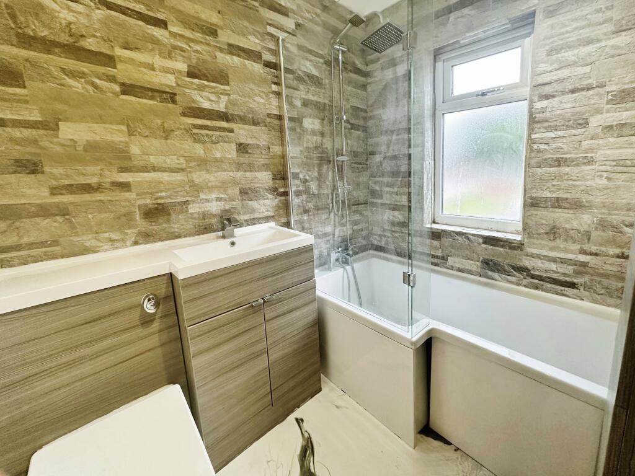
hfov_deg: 102.1
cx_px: 318
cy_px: 238
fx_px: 257
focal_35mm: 14
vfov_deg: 85.7
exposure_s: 1/100
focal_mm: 2.22
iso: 200
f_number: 2.2
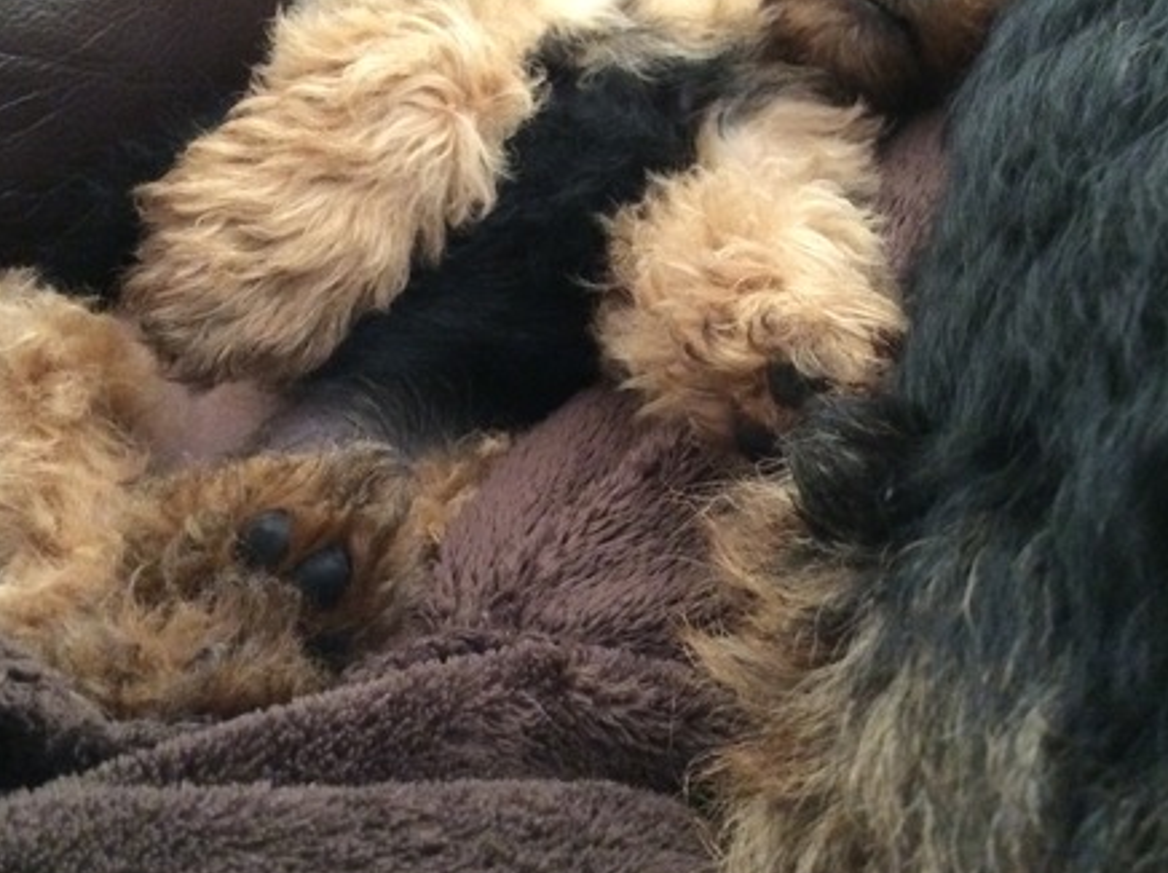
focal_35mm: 44
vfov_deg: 32.6
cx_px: 611
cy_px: 308
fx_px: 1483
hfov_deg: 43.0
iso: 500
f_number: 2.4
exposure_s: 1/17
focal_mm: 3.3
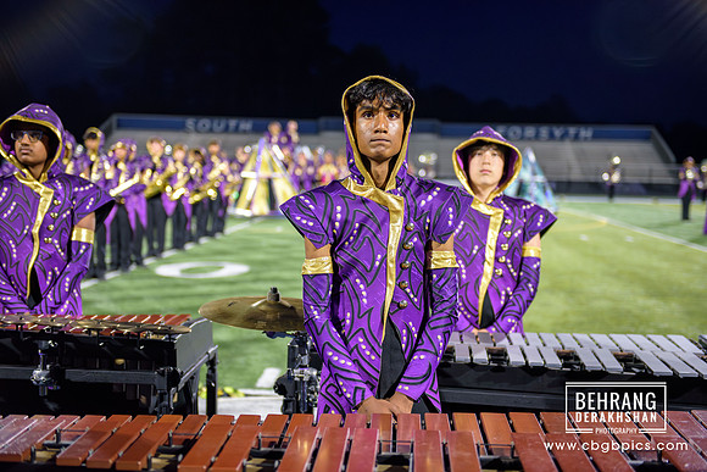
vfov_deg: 24.2
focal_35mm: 56
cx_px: 354
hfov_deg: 35.6
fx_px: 1100
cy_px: 236
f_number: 2.8
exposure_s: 1/400
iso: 2800
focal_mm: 56
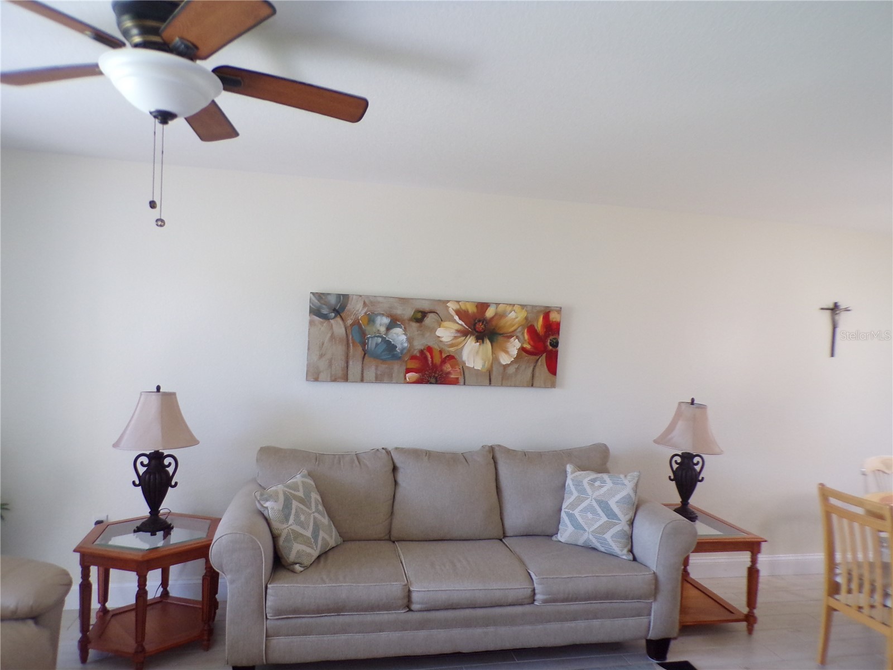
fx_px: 619
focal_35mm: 24
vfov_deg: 56.8
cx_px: 446
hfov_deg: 71.6
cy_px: 335
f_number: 3
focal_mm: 4.3
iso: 200
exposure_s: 1/34
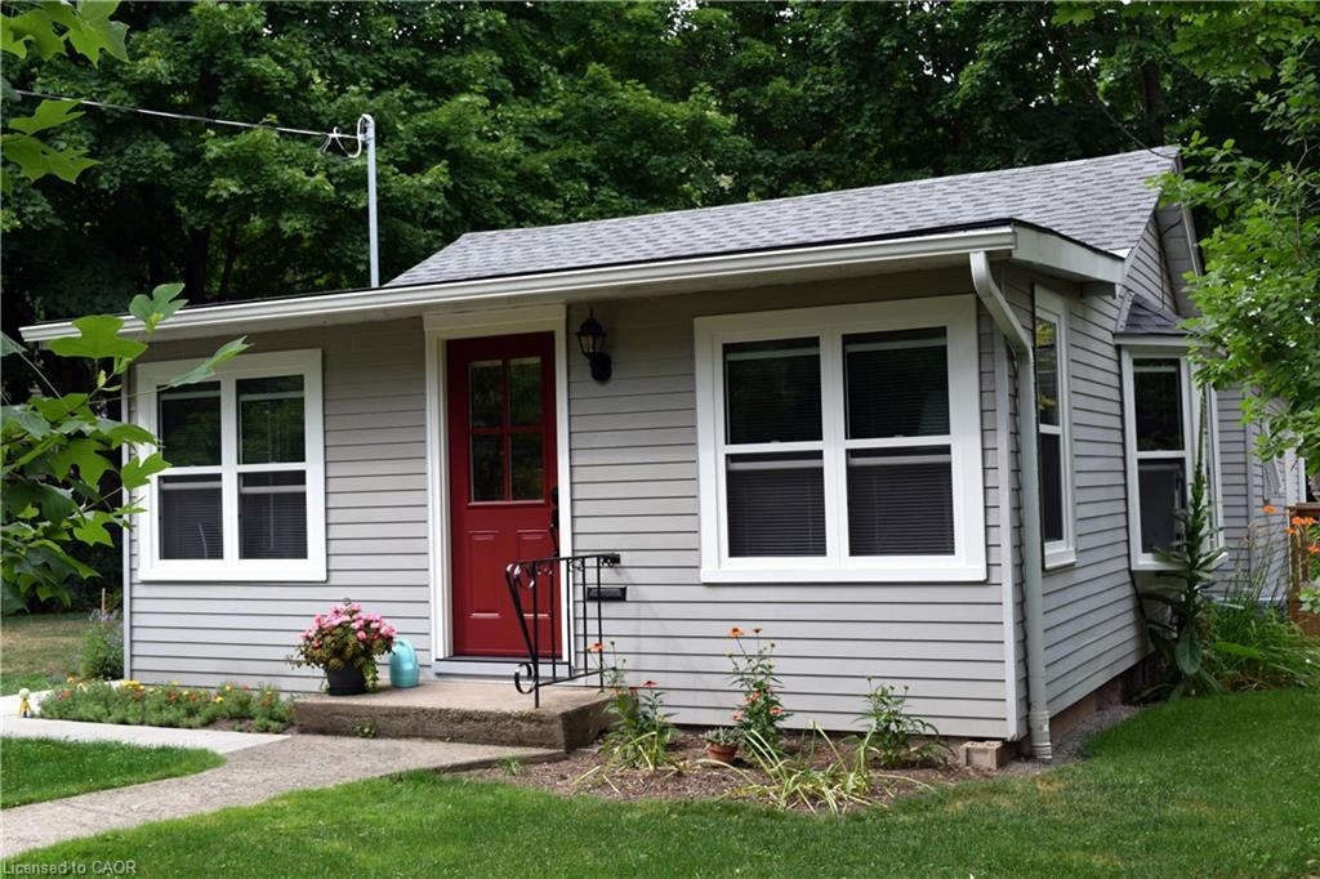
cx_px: 660
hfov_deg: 46.4
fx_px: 1539
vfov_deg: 31.9
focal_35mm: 42
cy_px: 440
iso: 400
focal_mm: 28
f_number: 8
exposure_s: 1/250
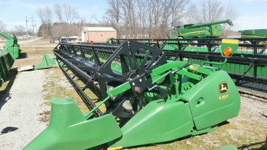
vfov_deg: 42.7
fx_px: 191
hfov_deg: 69.9
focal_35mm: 27
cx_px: 133
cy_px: 87
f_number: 3
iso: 100
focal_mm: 4.2
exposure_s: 1/1000
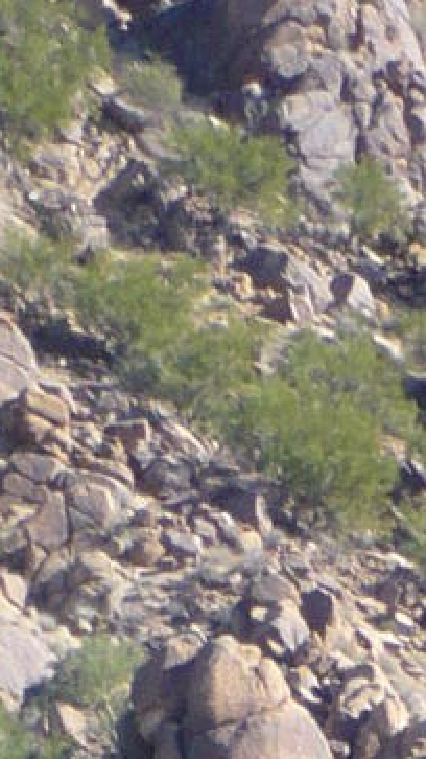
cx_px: 457
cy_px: 1382
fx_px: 12680
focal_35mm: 631
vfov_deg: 3.4
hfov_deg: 1.9
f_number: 5
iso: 100
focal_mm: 17.4
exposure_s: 1/250
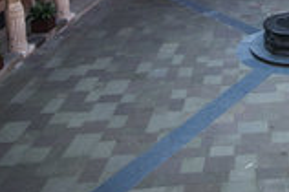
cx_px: 278
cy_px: -79
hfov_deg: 34.2
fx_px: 433
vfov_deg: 21.7
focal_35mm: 54
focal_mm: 17
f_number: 8
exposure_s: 1/200
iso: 400
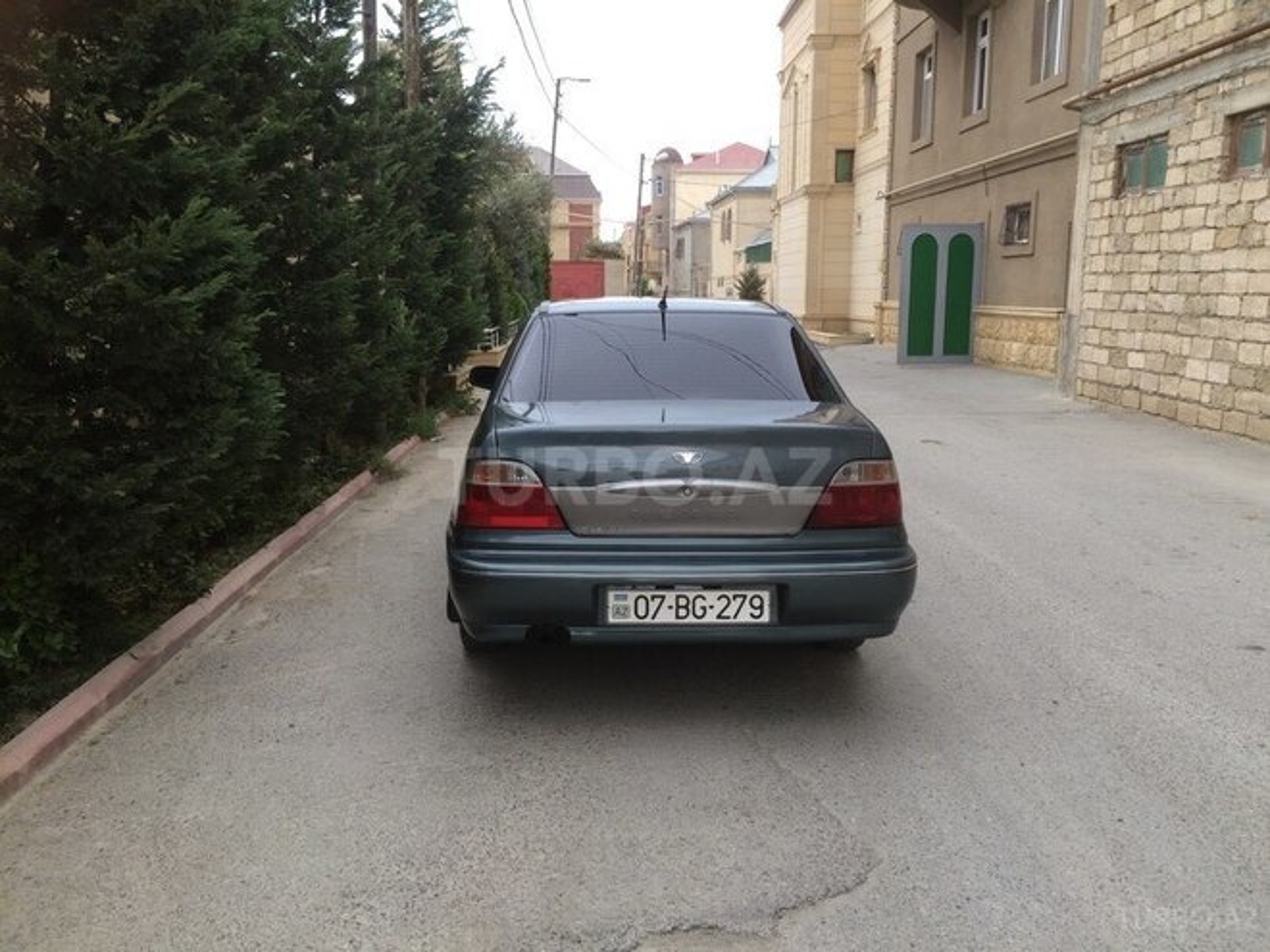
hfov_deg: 61.7
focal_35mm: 29
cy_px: 476
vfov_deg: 48.2
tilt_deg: -10.8
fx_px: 1064
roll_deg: +0.1
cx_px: 635
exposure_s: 1/100
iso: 40
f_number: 2.2
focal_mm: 4.15
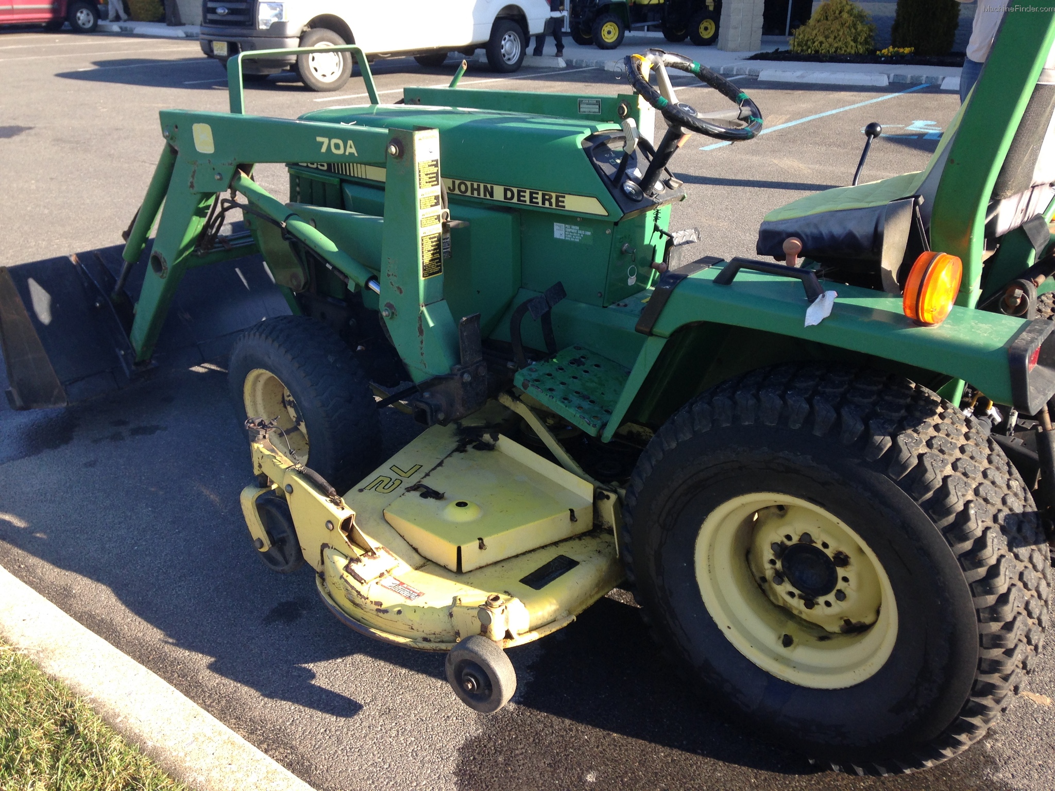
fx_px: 1006
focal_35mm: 33
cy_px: 396
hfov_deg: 55.4
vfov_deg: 42.9
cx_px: 528
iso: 50
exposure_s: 1/311
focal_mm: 4.12
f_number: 2.4
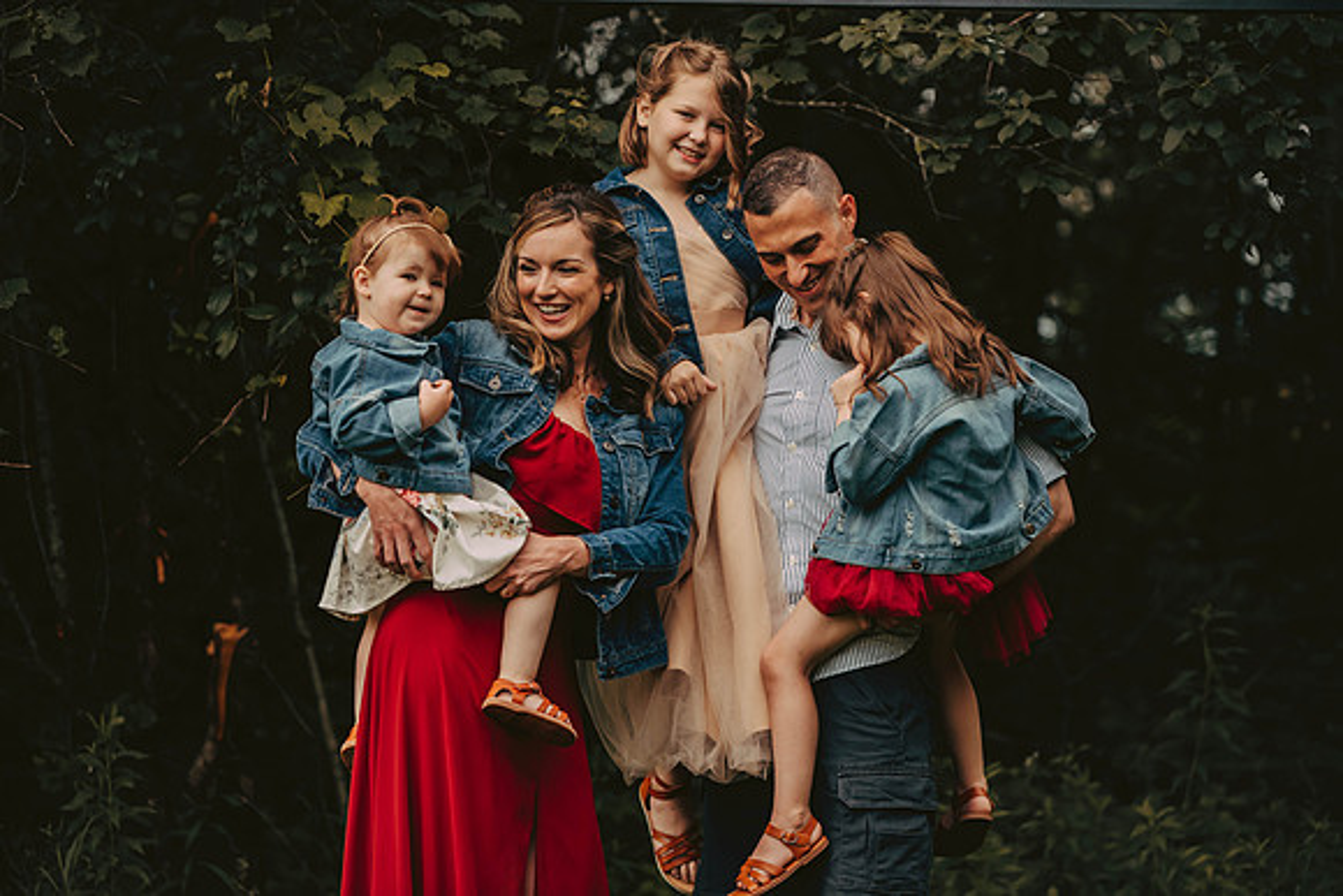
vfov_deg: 11.2
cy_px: 448
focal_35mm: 122
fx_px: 4552
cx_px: 672
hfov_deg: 16.8
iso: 640
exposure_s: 1/2000
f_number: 2.8
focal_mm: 122
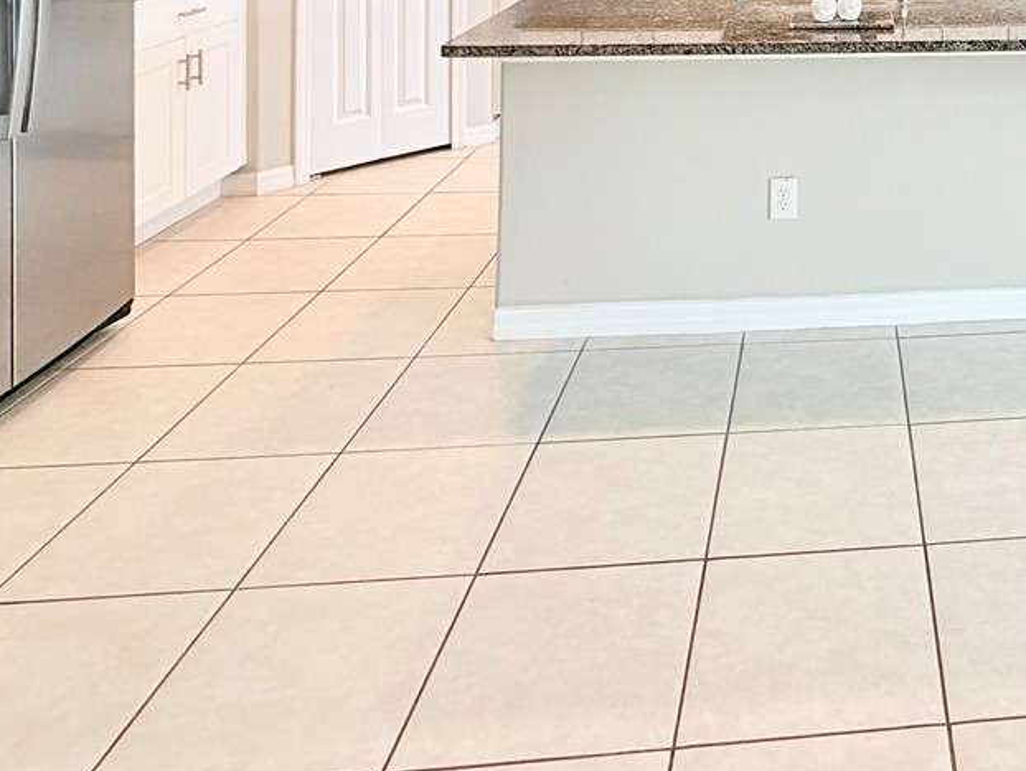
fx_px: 1067
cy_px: -160
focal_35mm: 36
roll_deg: -0.2
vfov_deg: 32.5
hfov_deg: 45.4
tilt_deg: -0.9
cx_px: 963
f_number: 2.2
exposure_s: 1/120
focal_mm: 2.22
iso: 100
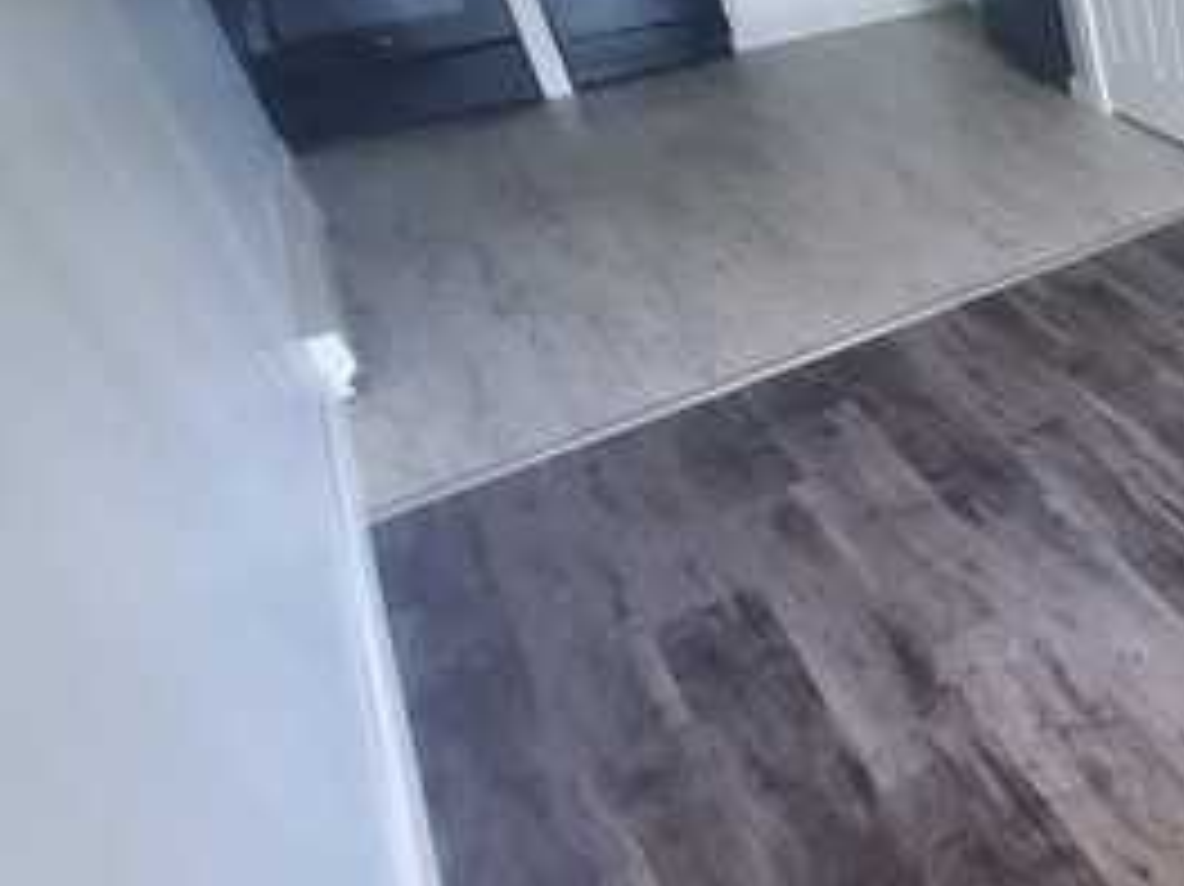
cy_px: 216
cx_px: 1497
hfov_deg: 37.5
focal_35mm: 33
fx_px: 1128
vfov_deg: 41.6
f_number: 2.2
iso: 640
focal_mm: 1.8
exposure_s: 1/29
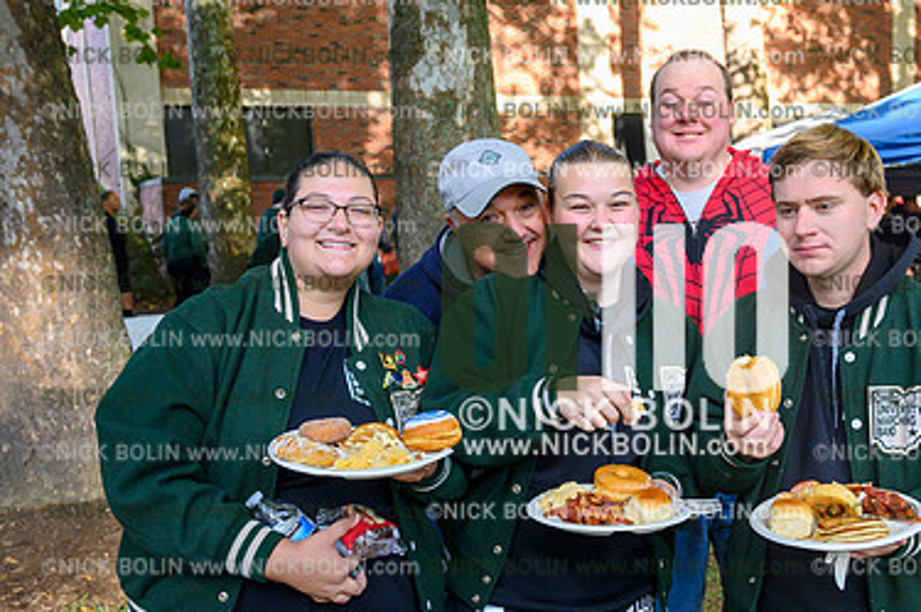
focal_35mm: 41
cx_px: 614
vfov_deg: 32.5
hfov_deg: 46.7
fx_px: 1048
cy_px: 339
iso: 2500
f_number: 5
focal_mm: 26.5
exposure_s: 1/1250
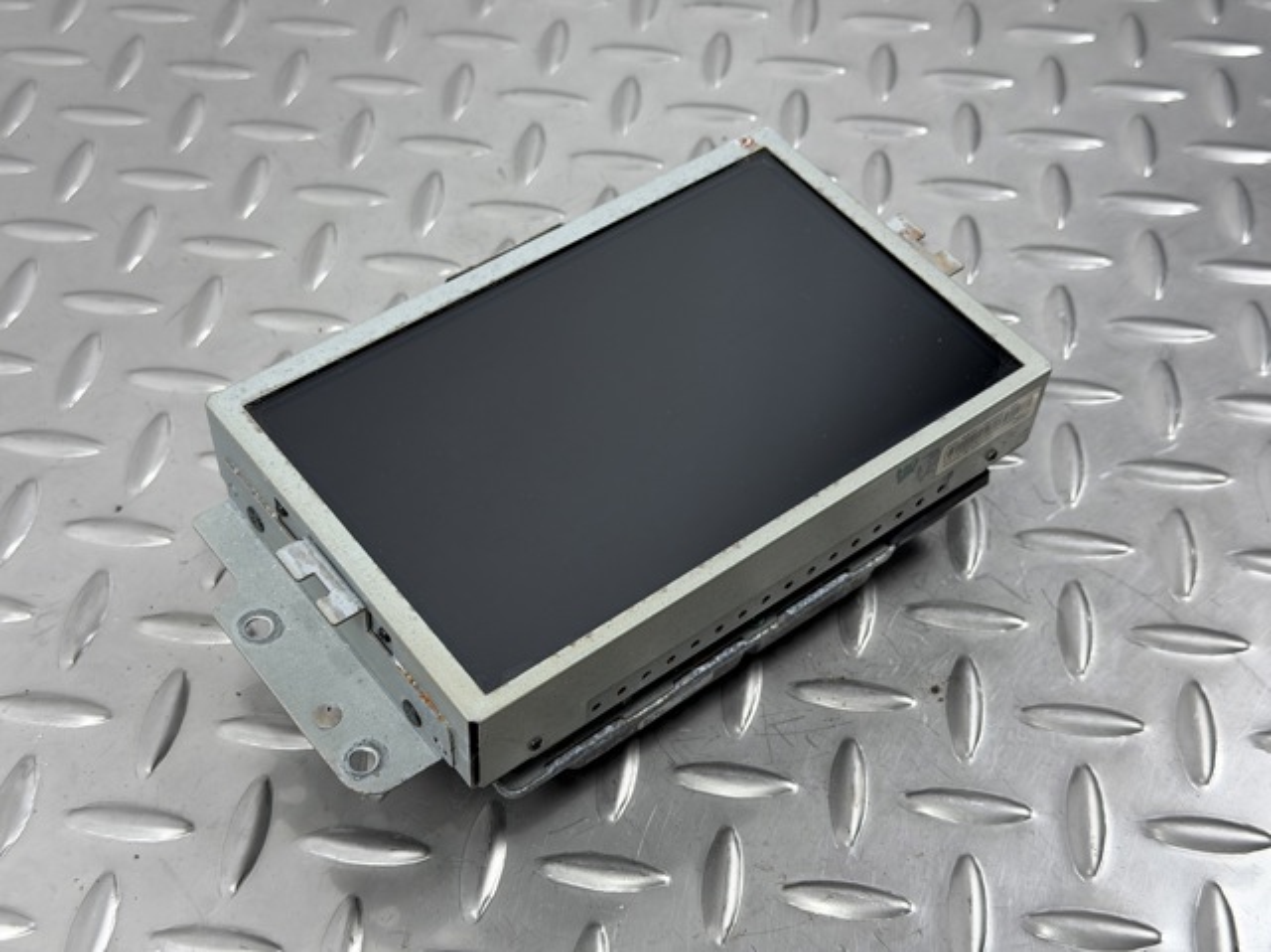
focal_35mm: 48
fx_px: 1761
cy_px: 476
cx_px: 636
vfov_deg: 30.2
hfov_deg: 39.7
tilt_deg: -49.1
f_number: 1.78
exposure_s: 1/100
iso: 64
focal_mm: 6.76
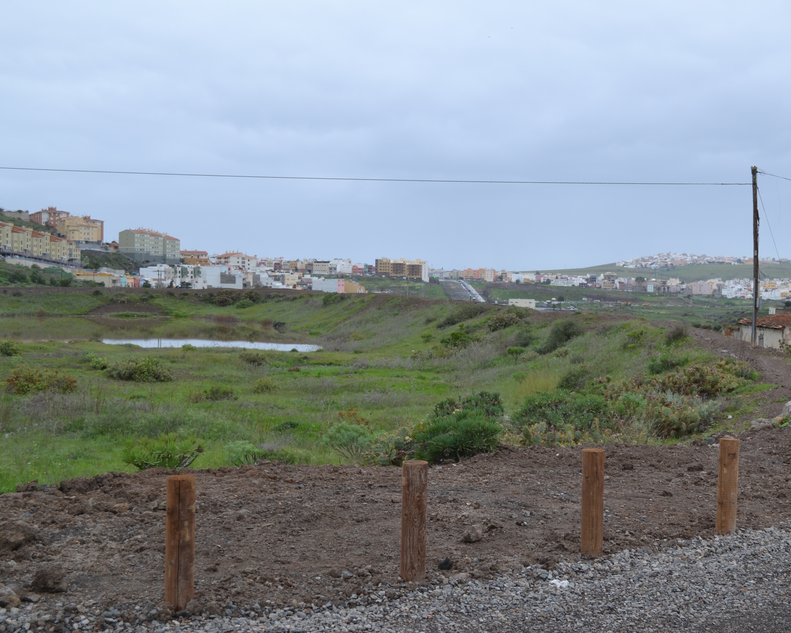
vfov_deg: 29.1
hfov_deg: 35.7
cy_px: 335
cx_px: 521
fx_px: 1217
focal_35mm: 52
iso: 100
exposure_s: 1/160
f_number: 5.6
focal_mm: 26
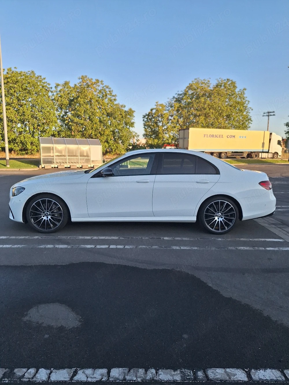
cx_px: 144
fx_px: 256
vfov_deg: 73.9
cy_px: 192
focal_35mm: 23
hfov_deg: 58.9
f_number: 1.8
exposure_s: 1/1000
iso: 40
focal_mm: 5.54
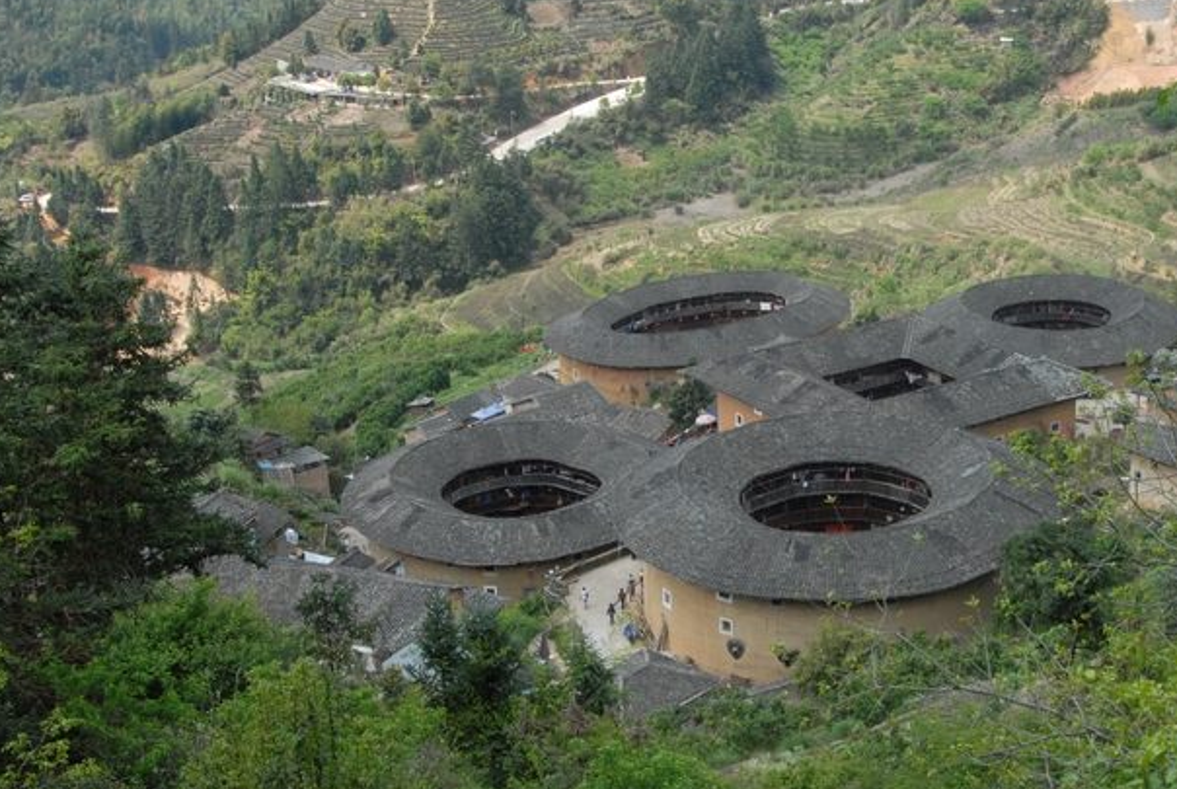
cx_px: 702
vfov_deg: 25.6
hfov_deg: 37.3
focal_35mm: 53
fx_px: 1736
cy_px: 414
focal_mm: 28
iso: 500
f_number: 10
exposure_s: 1/350
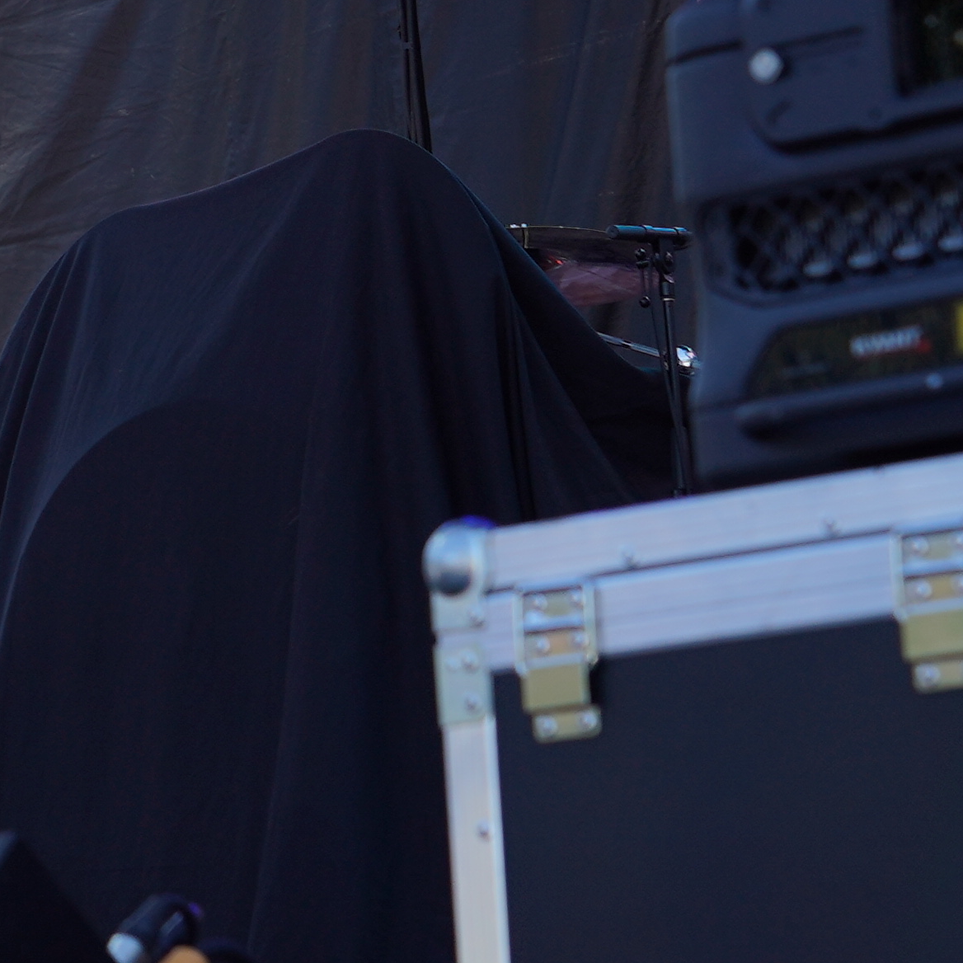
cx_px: -1014
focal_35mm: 214
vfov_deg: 8.2
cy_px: 139
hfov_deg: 7.8
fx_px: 6735
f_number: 6.3
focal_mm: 49
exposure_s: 1/160
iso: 100
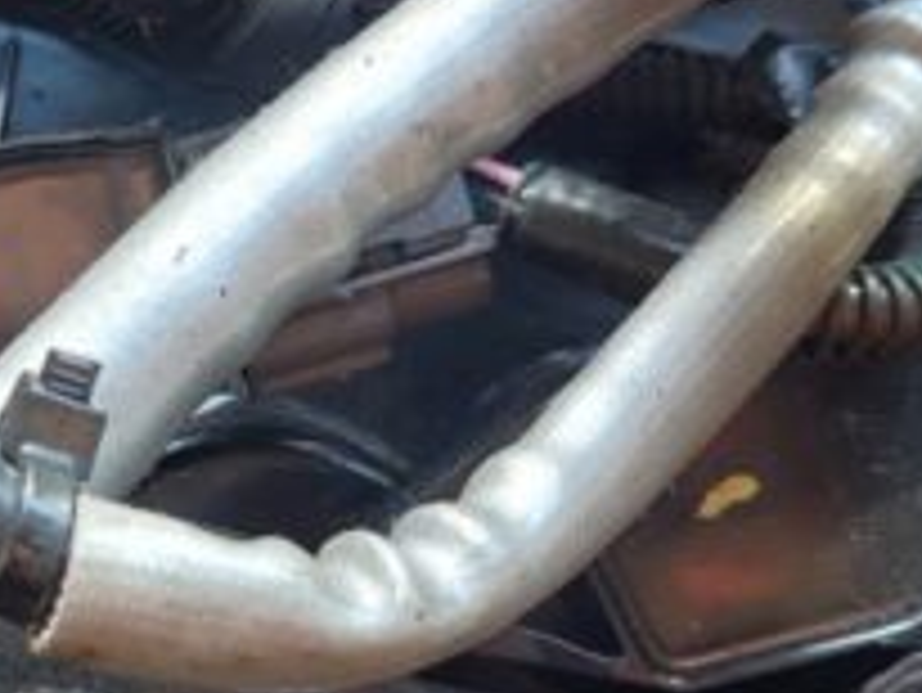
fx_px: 1945
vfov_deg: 20.2
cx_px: 4
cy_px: 374
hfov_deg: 25.4
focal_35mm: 73
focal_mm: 5.23
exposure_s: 1/50
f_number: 1.8
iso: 125
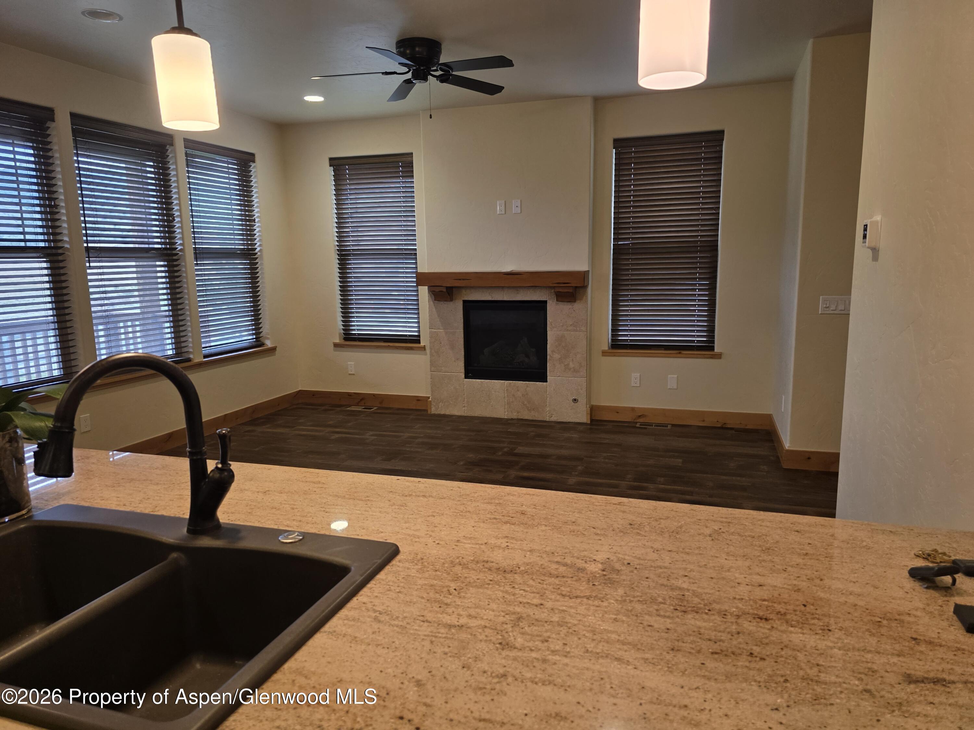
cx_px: 487
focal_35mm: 23
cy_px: 365
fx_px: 647
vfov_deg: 58.9
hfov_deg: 73.9
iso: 200
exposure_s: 1/120
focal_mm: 6.3
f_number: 1.7
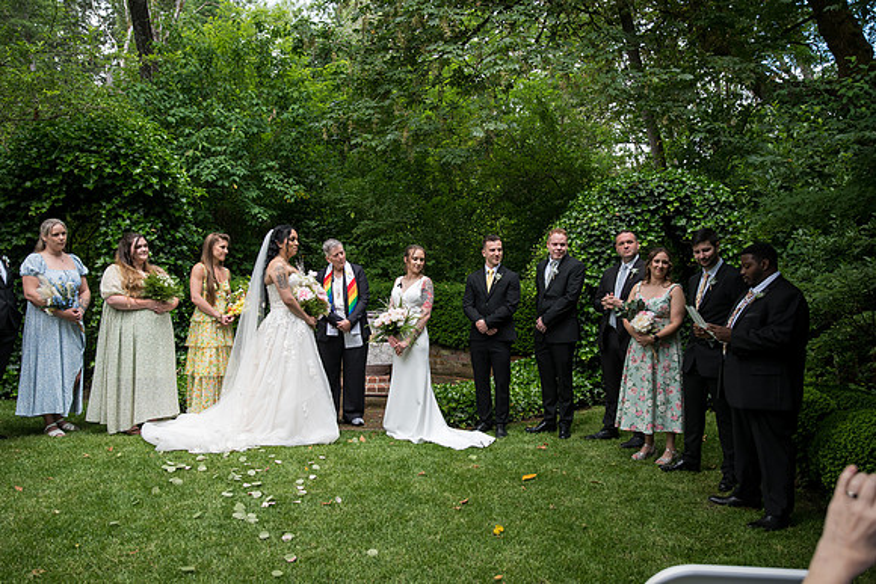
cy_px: 292
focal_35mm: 34
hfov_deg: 55.8
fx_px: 827
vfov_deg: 38.9
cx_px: 438
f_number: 4
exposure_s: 1/400
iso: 500
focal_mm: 34
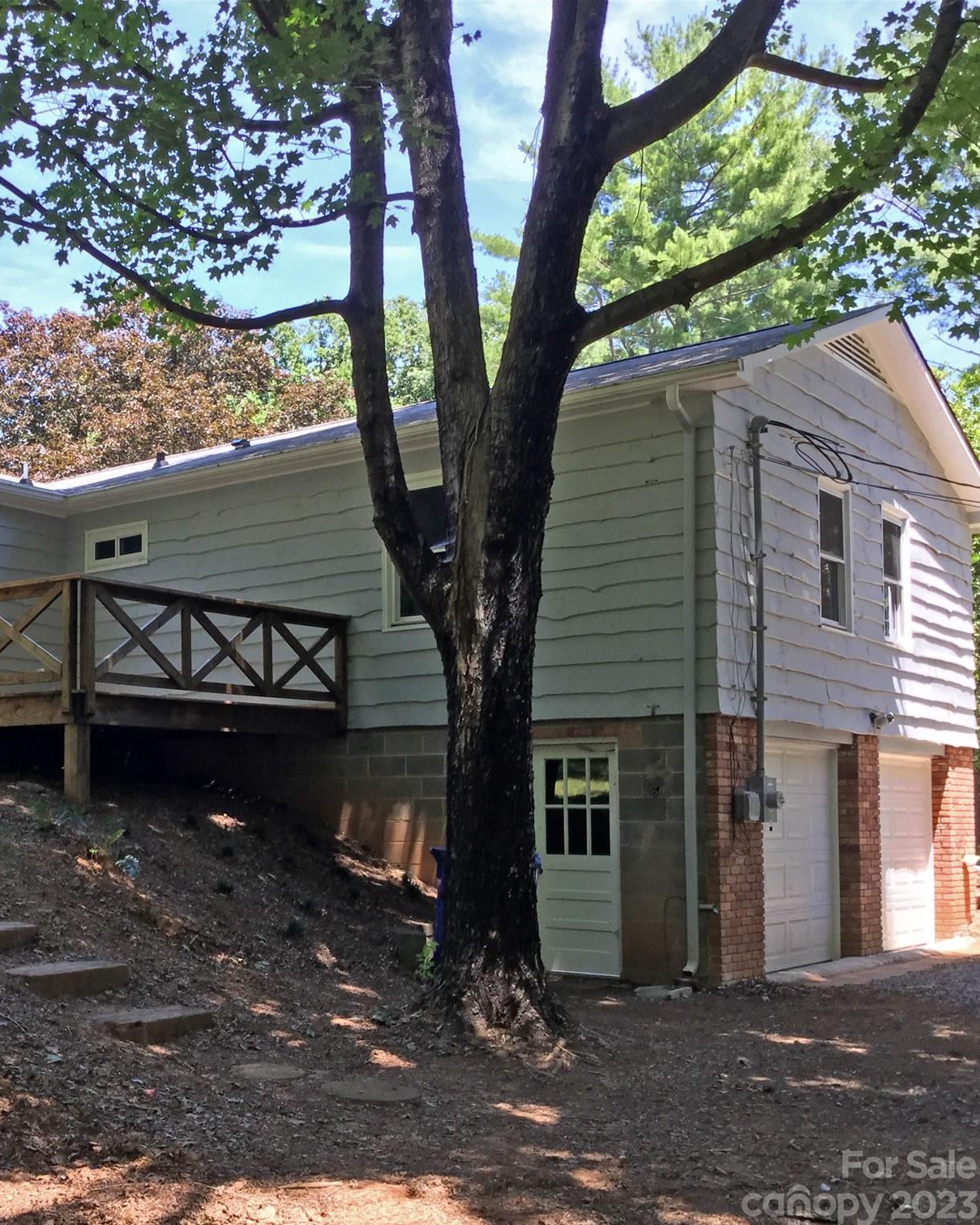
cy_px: 622
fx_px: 1486
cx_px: 152
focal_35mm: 41
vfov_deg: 44.8
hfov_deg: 35.0
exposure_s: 1/120
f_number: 2.4
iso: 25
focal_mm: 3.3
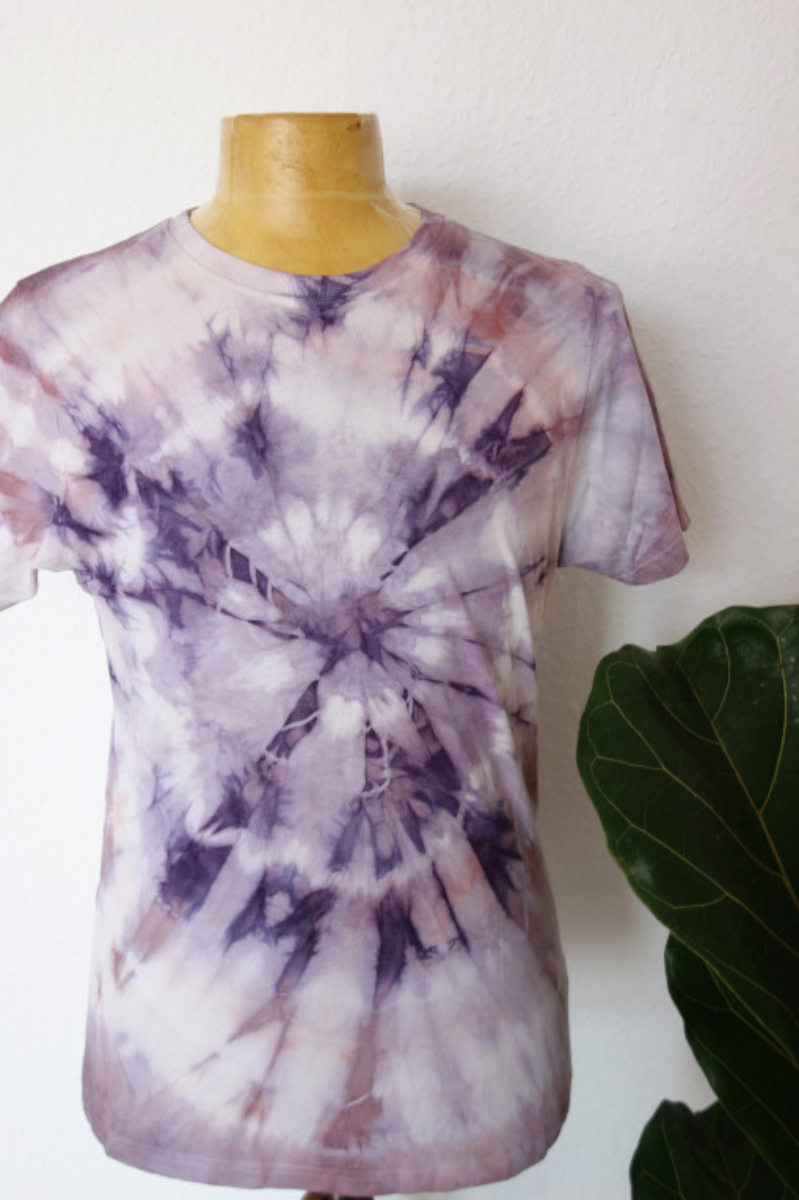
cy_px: 564
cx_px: 375
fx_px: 1099
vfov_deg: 57.2
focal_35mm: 33
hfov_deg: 39.9
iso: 125
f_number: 1.8
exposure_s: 1/80
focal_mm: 10.4
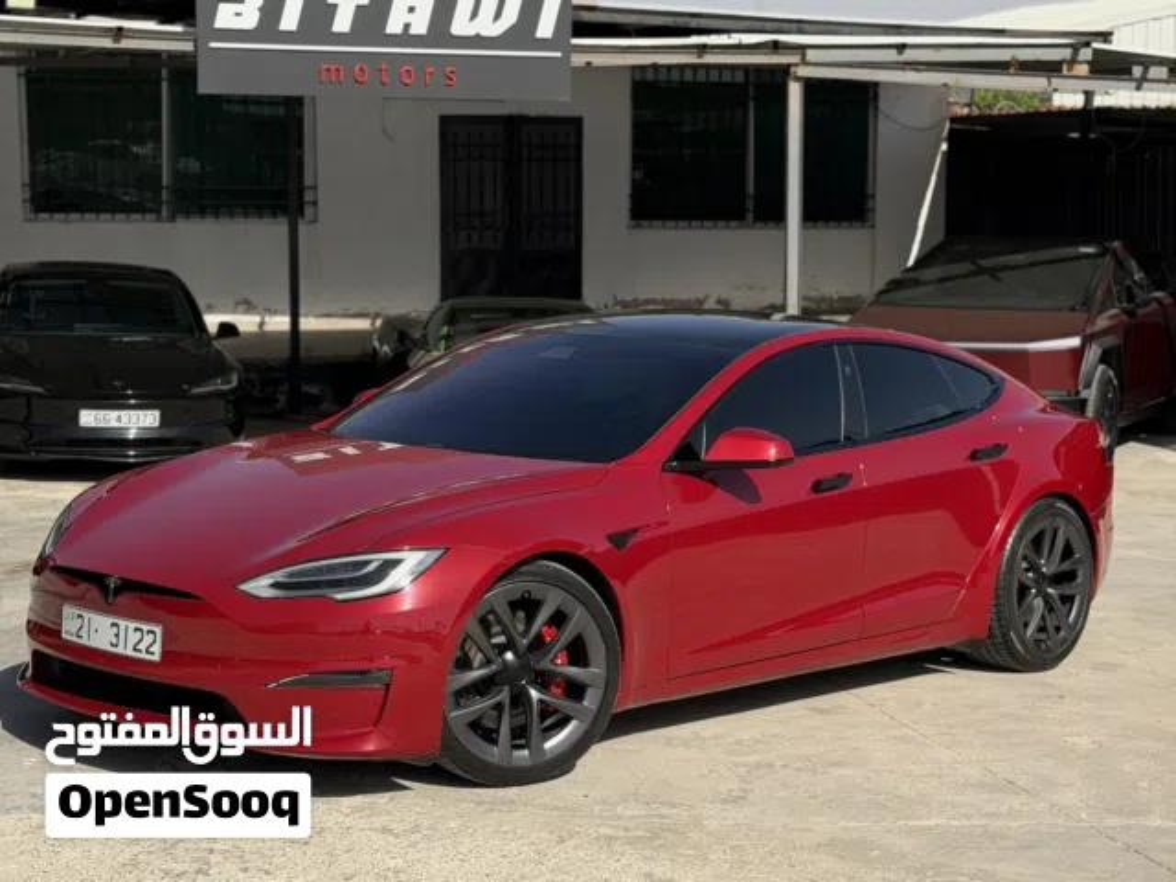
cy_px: 441
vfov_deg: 30.3
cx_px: 588
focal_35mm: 48
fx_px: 1631
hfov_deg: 39.7
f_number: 1.78
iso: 64
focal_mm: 6.76
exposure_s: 1/5587
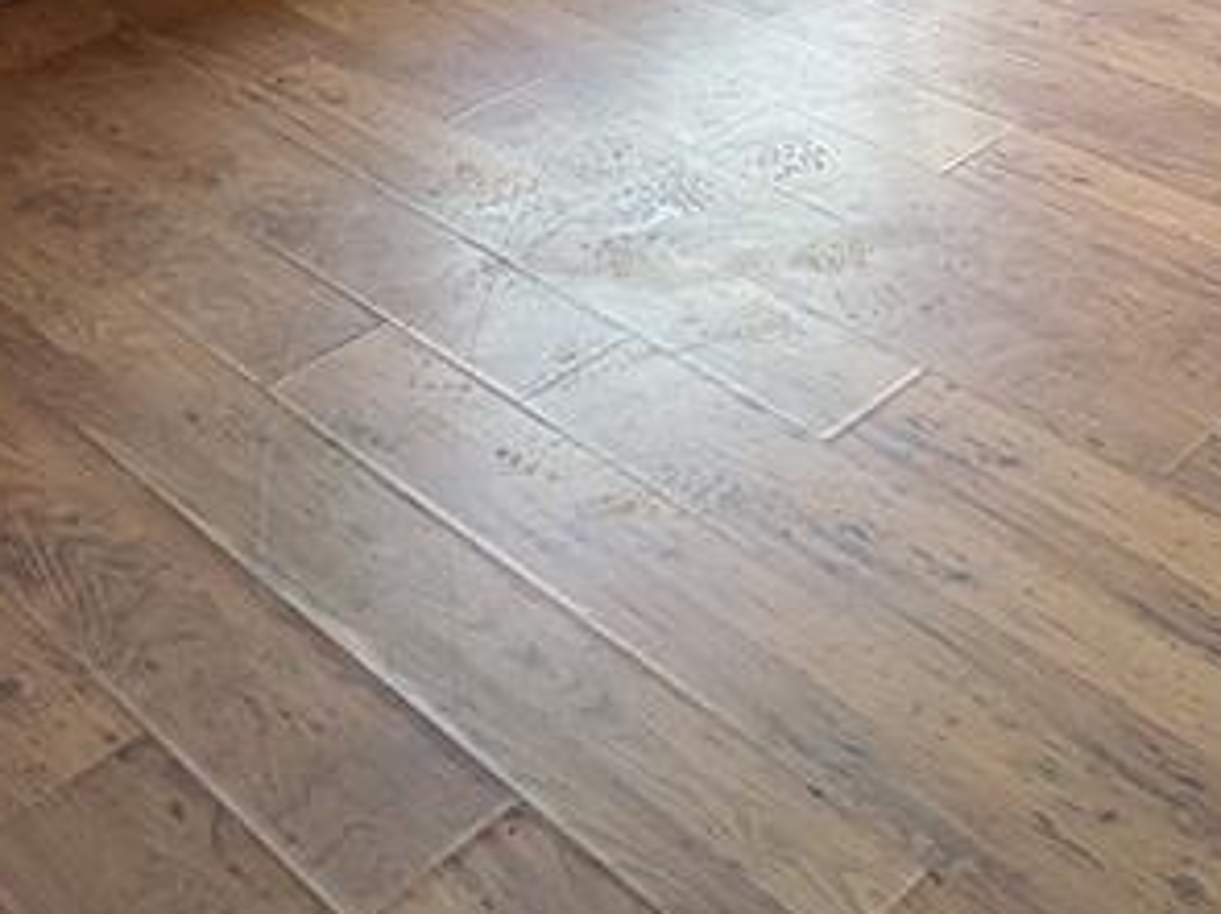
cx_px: 840
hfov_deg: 33.4
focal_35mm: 57
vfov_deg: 23.9
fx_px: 2010
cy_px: -112
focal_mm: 1.85
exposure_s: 1/106
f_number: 2.2
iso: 44
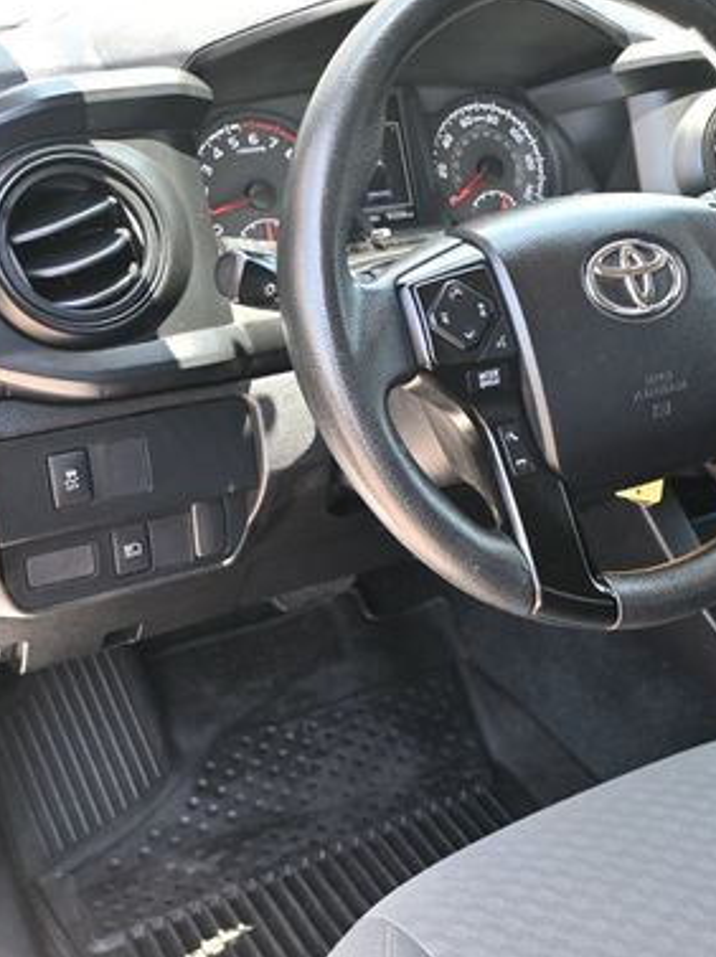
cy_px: 444
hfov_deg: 28.7
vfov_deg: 38.9
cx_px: 622
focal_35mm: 49
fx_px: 1354
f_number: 3.8
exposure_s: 1/125
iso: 720
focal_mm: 20
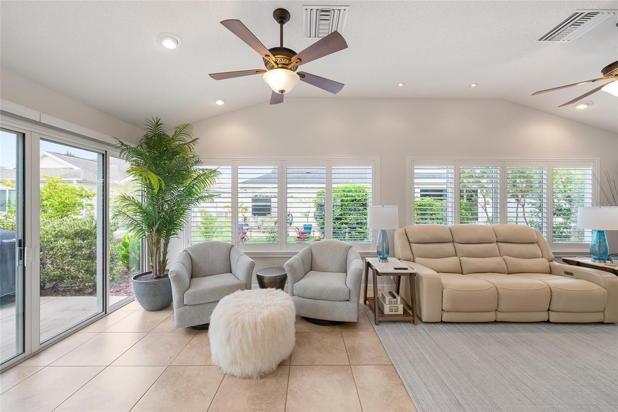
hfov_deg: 104.3
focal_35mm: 14
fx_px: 240
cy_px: 206
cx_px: 309
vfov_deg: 81.2
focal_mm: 14
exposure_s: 1/6
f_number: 8
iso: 400
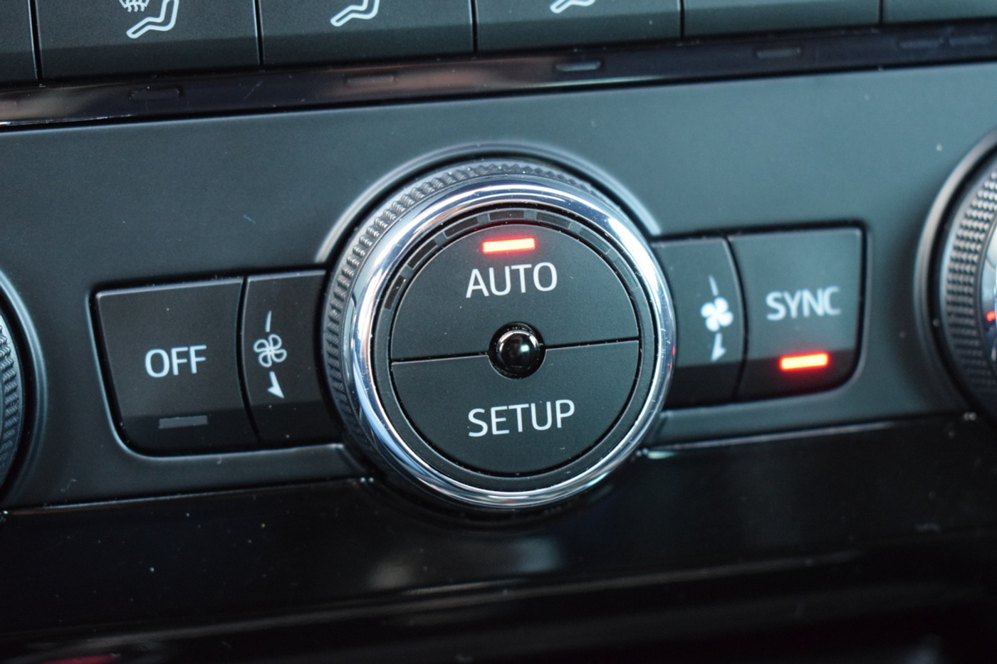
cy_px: 332
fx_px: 1911
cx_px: 498
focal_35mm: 69
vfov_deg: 19.7
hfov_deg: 29.2
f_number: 5.3
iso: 3200
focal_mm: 46
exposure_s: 1/40
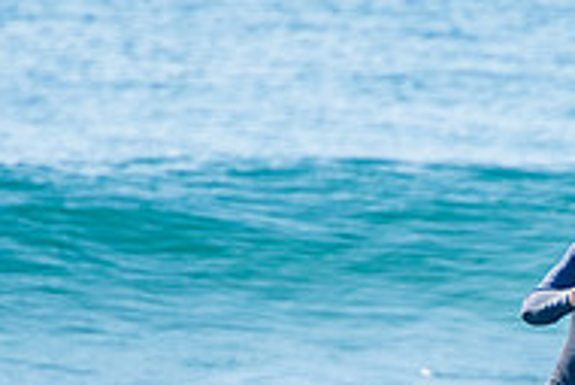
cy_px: 532
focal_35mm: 1834
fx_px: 29315
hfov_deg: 1.1
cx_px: 557
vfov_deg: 0.8
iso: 280
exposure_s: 1/1250
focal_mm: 400
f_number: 5.6
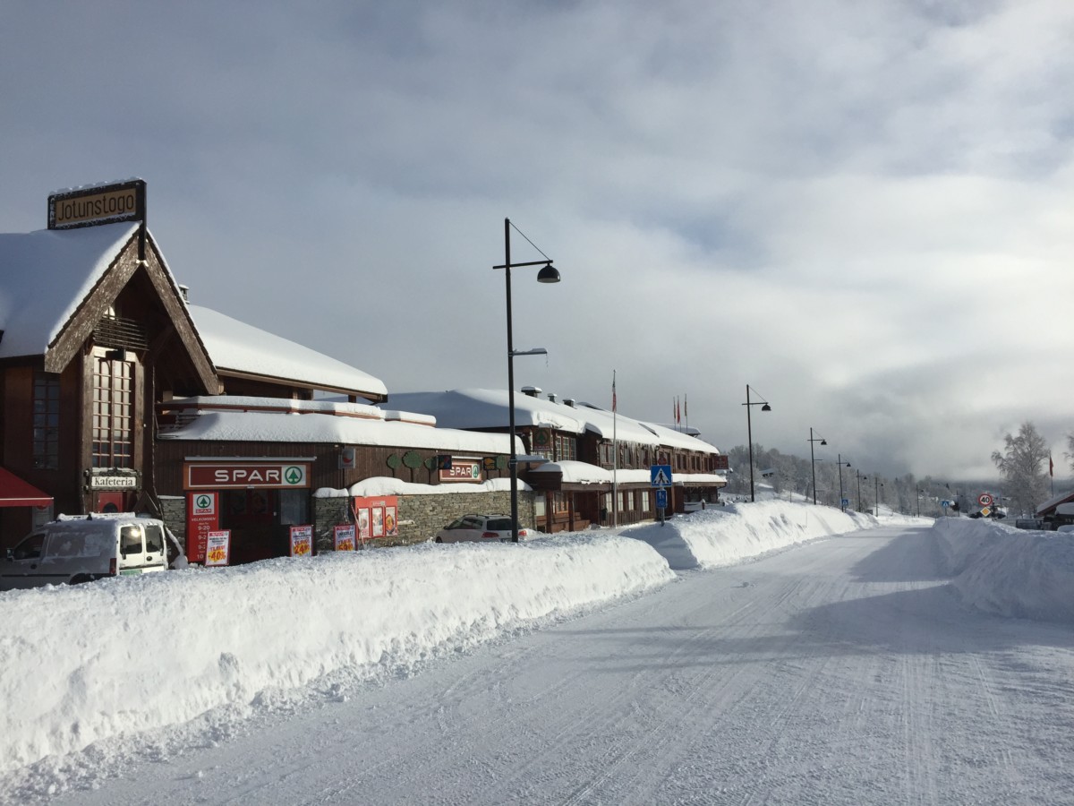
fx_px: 900
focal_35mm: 29
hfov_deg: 61.7
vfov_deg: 48.2
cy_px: 403
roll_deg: +2.7
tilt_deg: +5.9
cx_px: 537
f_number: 2.2
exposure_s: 1/4950
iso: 32
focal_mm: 4.15
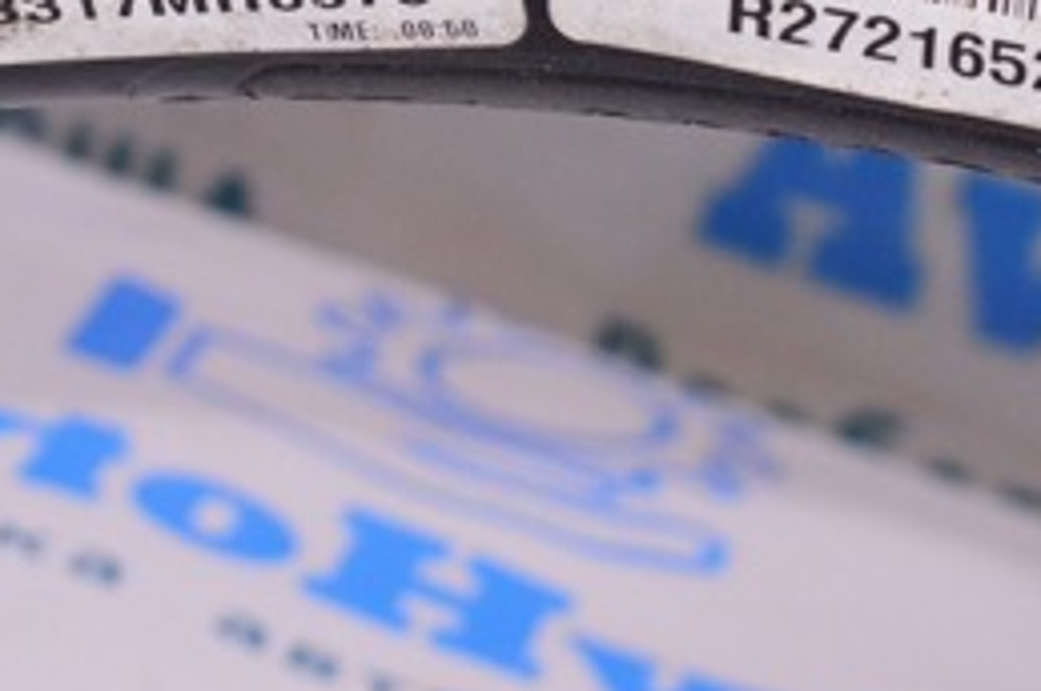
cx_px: 567
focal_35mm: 185
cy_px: -90
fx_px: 5343
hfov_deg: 11.1
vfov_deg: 7.4
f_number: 8
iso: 1600
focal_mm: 50
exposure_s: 1/200
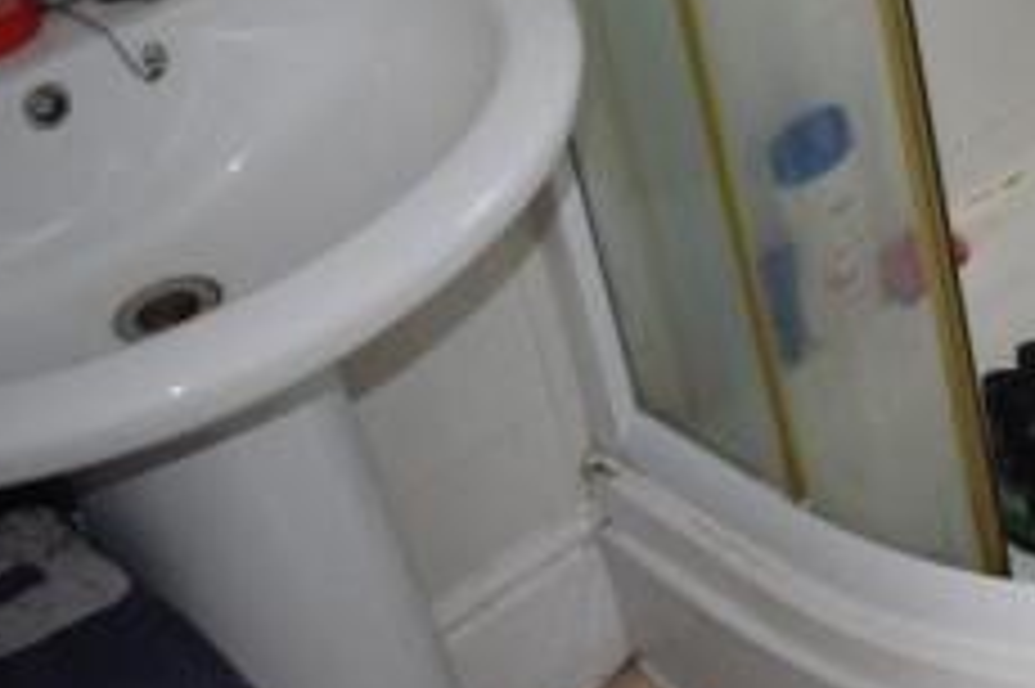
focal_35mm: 77
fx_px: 2212
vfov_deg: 17.3
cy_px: 2
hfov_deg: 23.4
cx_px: 1330
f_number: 4.5
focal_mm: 18
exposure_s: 1/80
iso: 800
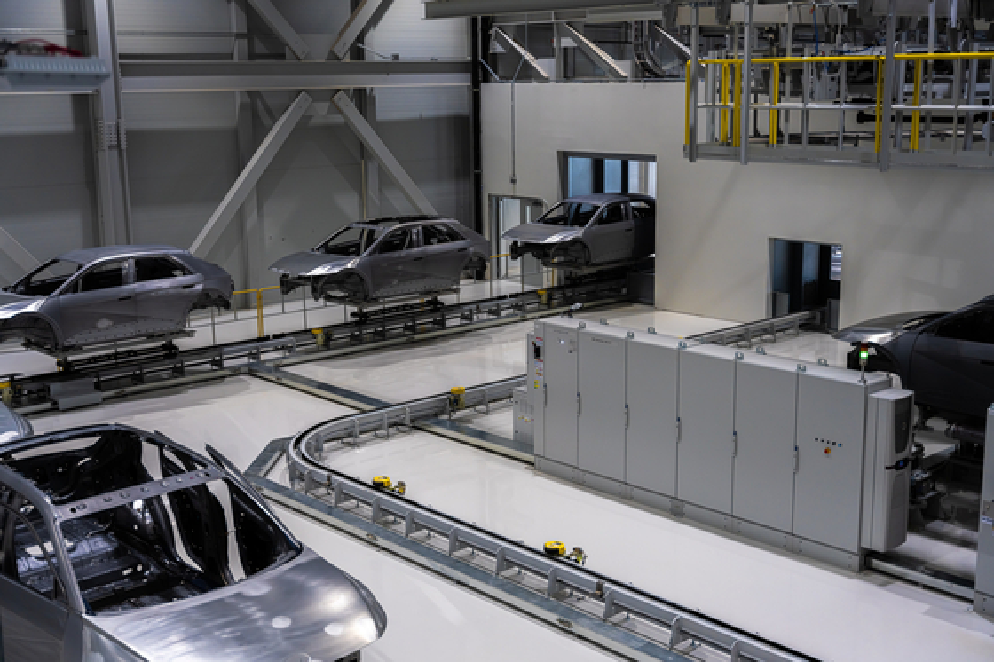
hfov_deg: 44.2
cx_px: 497
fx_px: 1223
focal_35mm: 44
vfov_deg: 30.3
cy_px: 331
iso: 320
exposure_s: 1/160
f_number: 2.8
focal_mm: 44.3
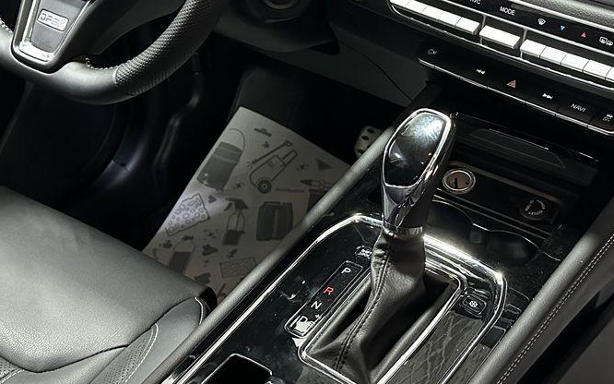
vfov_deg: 23.2
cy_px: 79
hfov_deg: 36.9
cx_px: 331
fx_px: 920
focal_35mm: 55
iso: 800
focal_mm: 6.86
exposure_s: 1/50
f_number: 1.78
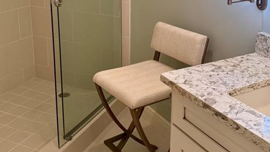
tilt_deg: -13.5
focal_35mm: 44
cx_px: 140
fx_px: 315
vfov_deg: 26.5
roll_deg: -0.2
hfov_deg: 46.4
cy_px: 24
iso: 200
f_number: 1.78
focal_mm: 6.76
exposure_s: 1/135
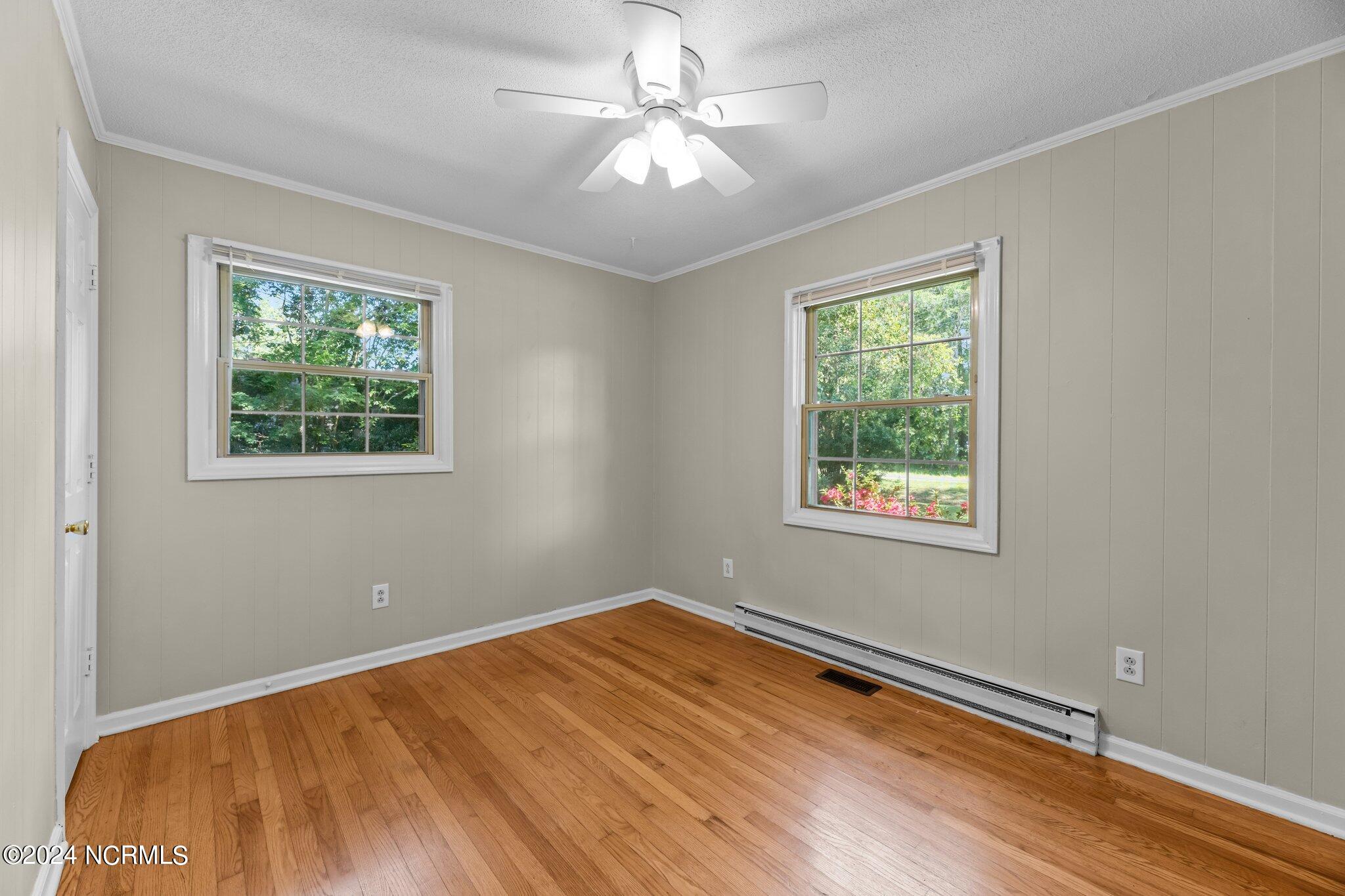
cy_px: 448
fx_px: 523
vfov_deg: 81.2
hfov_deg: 104.3
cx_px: 672
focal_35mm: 14
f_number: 10
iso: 400
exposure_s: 1/3
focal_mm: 14
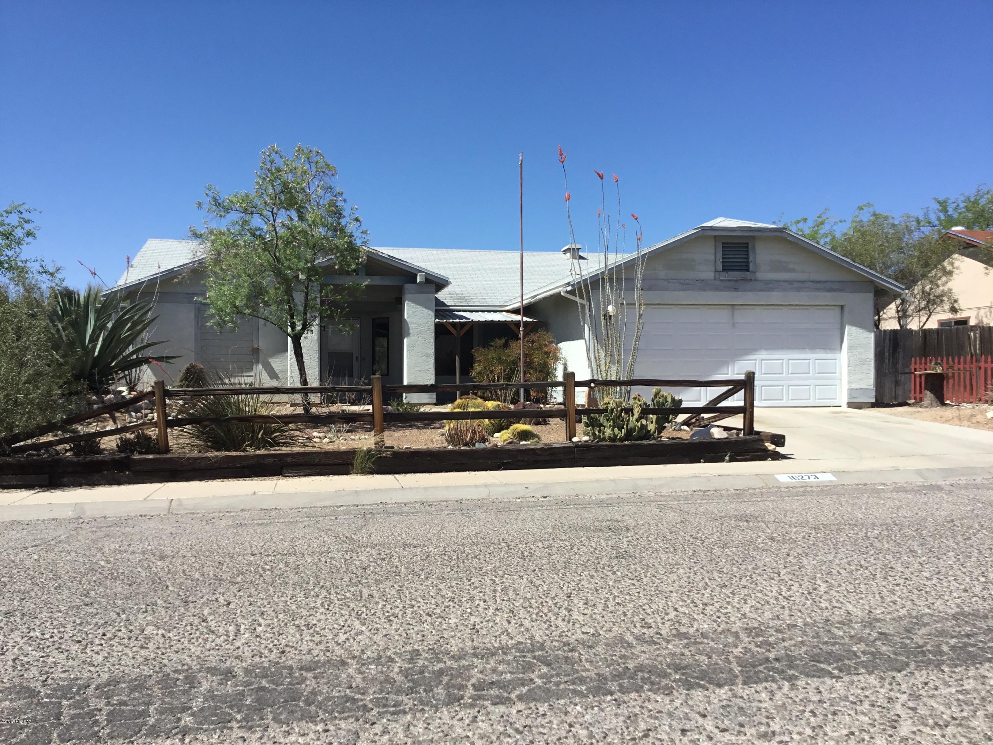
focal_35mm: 31
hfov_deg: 58.4
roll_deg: +1.0
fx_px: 889
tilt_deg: +1.2
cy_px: 372
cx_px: 496
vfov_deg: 45.4
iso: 25
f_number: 2.4
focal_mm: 3.3
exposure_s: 1/1508
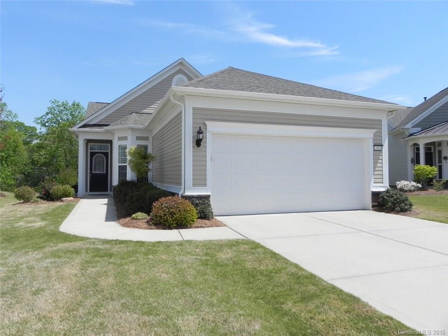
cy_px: 168
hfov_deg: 67.3
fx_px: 336
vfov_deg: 53.1
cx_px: 224
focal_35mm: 26
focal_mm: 4.6
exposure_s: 1/460
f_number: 7.1
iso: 160
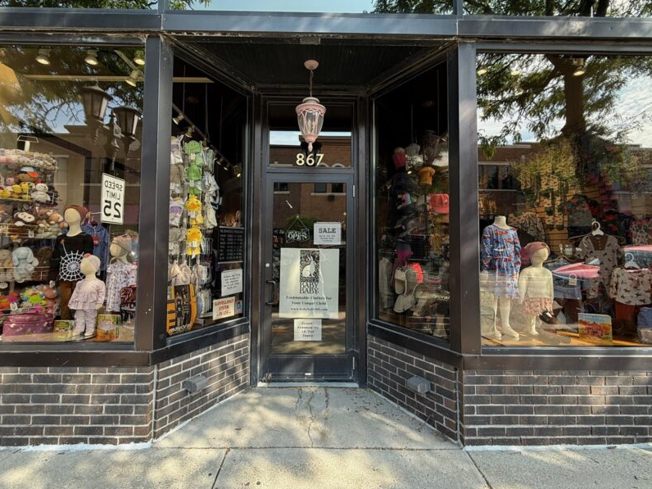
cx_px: 318
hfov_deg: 87.7
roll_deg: -1.0
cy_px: 224
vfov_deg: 71.5
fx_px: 339
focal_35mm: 18
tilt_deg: +3.3
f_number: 2.2
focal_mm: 2.22
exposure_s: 1/99
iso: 50
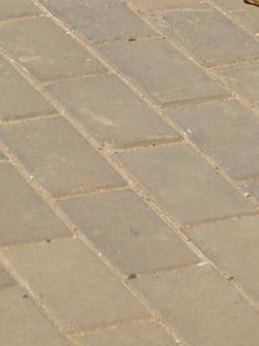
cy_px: -591
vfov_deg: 6.1
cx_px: -148
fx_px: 3059
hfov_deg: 4.8
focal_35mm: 306
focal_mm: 49
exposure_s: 1/320
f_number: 11
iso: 100
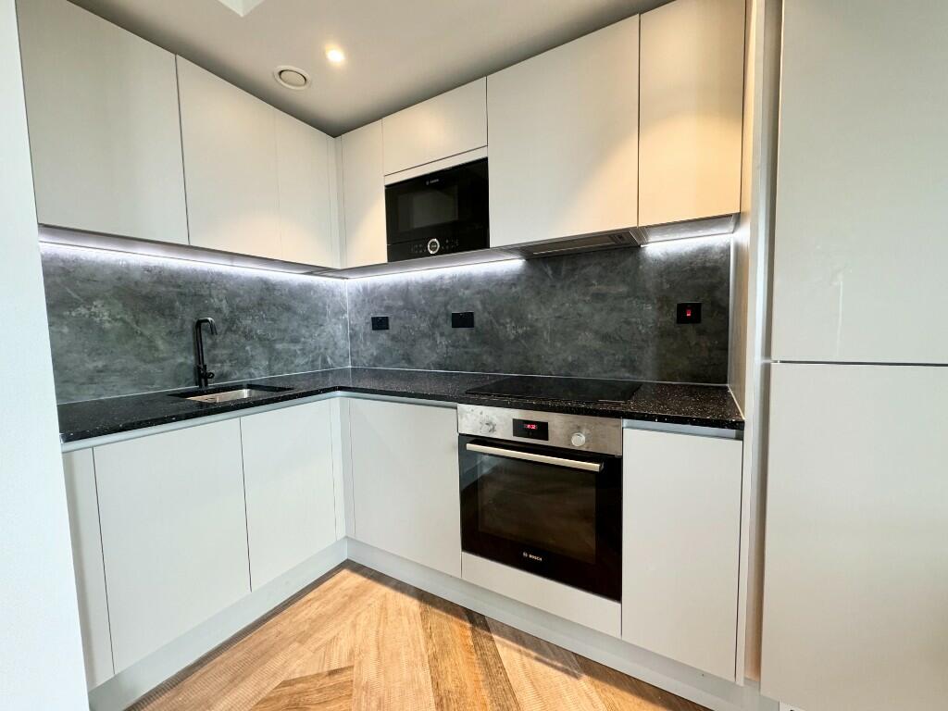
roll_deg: +1.4
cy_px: 356
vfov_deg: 85.7
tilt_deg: -3.7
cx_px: 474
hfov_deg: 102.1
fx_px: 383
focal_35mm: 14
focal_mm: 2.22
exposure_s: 1/50
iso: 200
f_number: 2.2
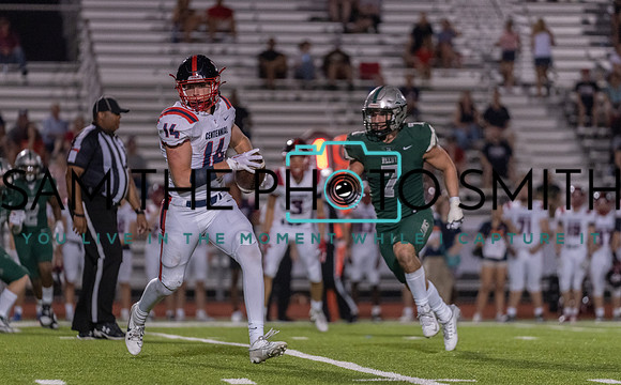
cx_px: 276
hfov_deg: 8.3
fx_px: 4268
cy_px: 219
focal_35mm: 253
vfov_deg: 5.2
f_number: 2.8
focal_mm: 200
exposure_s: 1/1250
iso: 5000
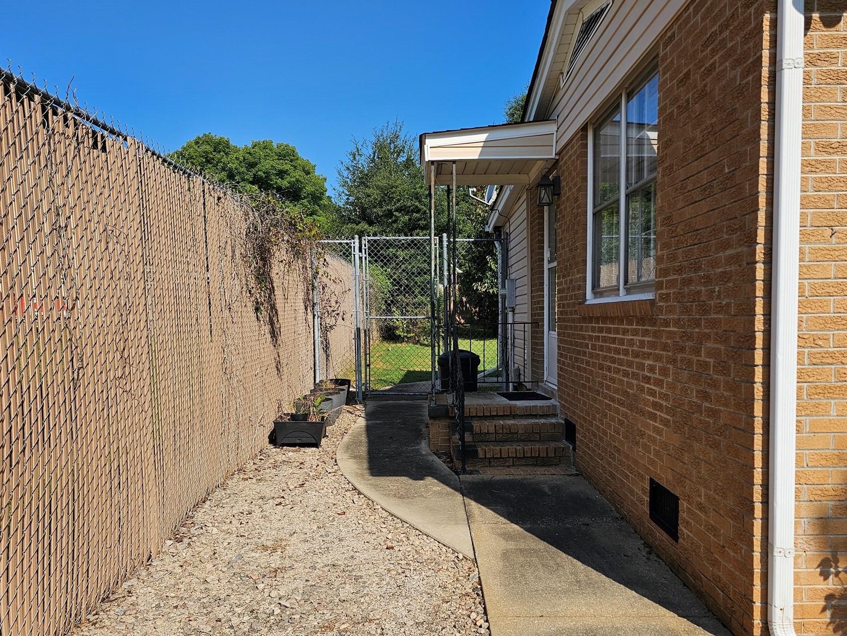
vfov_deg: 49.7
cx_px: 435
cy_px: 345
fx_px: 685
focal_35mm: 28
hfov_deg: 63.4
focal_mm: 6.3
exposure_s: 1/1248
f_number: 1.7
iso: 20
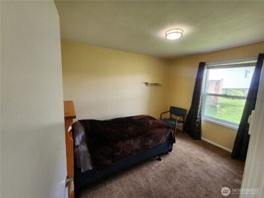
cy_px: 99
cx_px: 132
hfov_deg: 106.2
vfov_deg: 89.9
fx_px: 99
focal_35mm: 13
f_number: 2.2
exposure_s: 1/60
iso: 100
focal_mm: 2.2
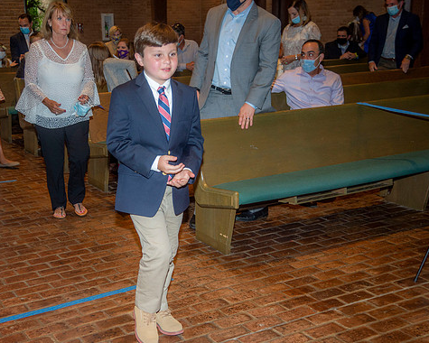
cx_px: 180
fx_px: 698
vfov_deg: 27.6
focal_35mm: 55
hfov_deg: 34.1
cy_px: 171
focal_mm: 48
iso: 1600
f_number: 5.6
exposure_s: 1/200
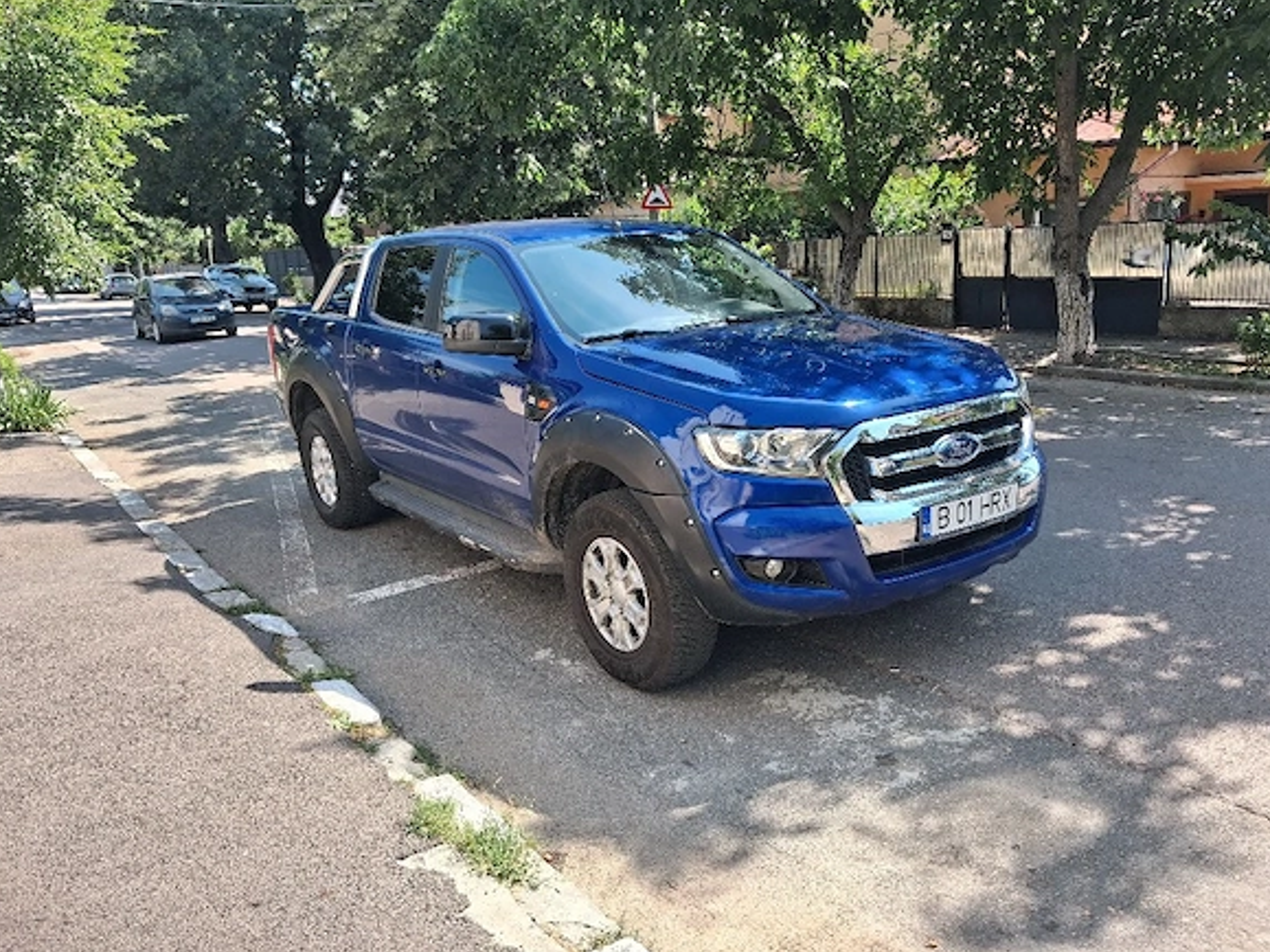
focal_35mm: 28
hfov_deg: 63.5
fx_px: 1027
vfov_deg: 49.7
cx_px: 643
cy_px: 467
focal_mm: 4
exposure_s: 1/208
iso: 25
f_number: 1.8
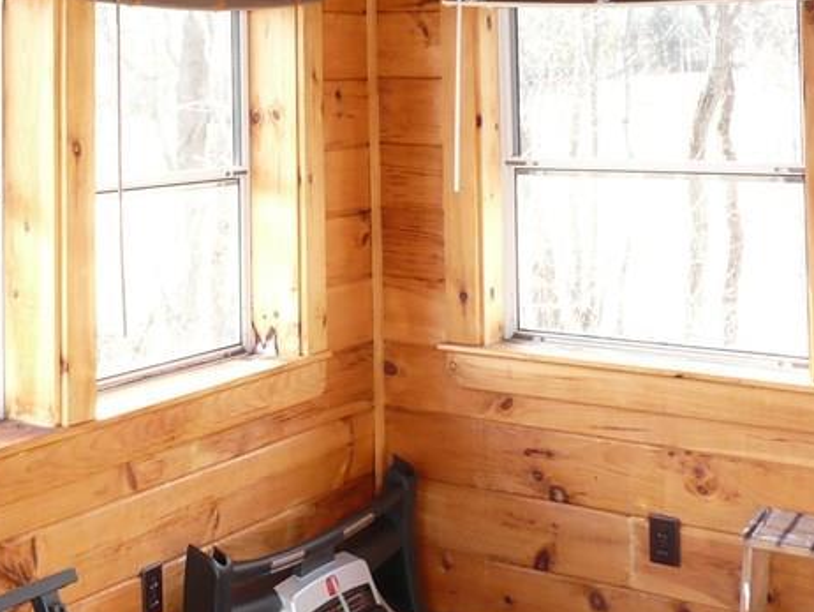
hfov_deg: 30.1
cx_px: 118
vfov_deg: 23.0
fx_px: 1459
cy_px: 39
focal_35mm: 62
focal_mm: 4.6
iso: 100
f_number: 2.8
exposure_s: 1/30
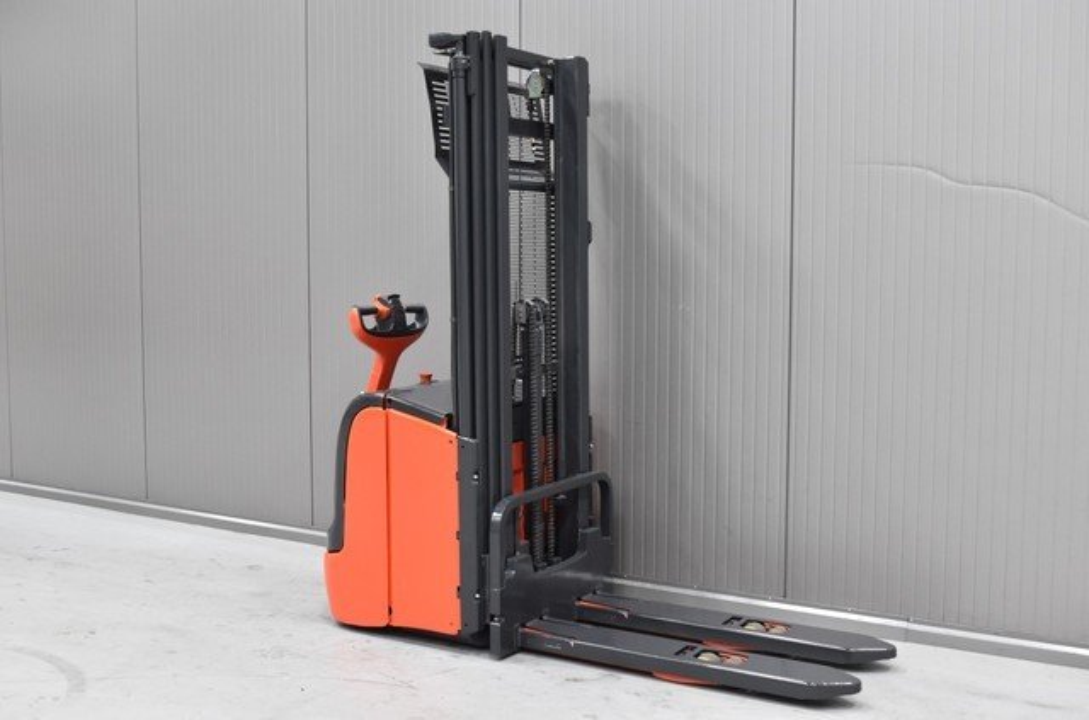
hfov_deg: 48.0
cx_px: 544
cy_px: 360
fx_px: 1222
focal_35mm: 40
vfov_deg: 32.8
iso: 1600
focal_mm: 27
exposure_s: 1/25
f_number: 6.3
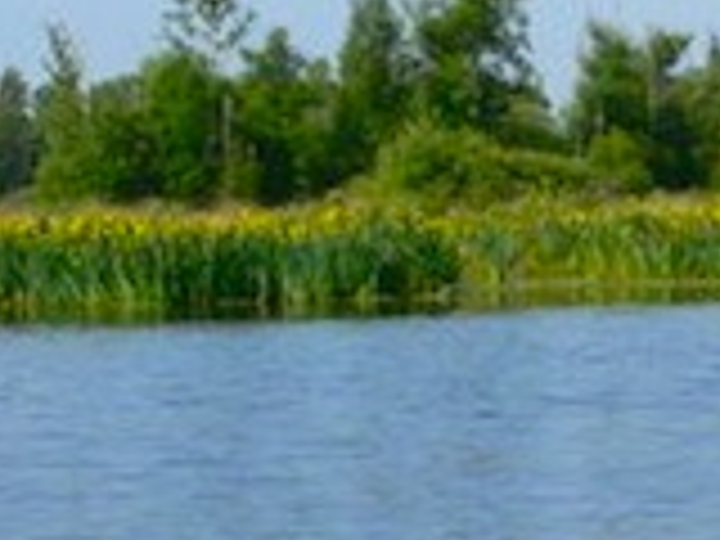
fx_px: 4222
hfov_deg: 9.5
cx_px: 1076
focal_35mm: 203
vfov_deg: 7.3
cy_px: 628
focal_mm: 11.5
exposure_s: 1/250
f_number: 5.6
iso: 80
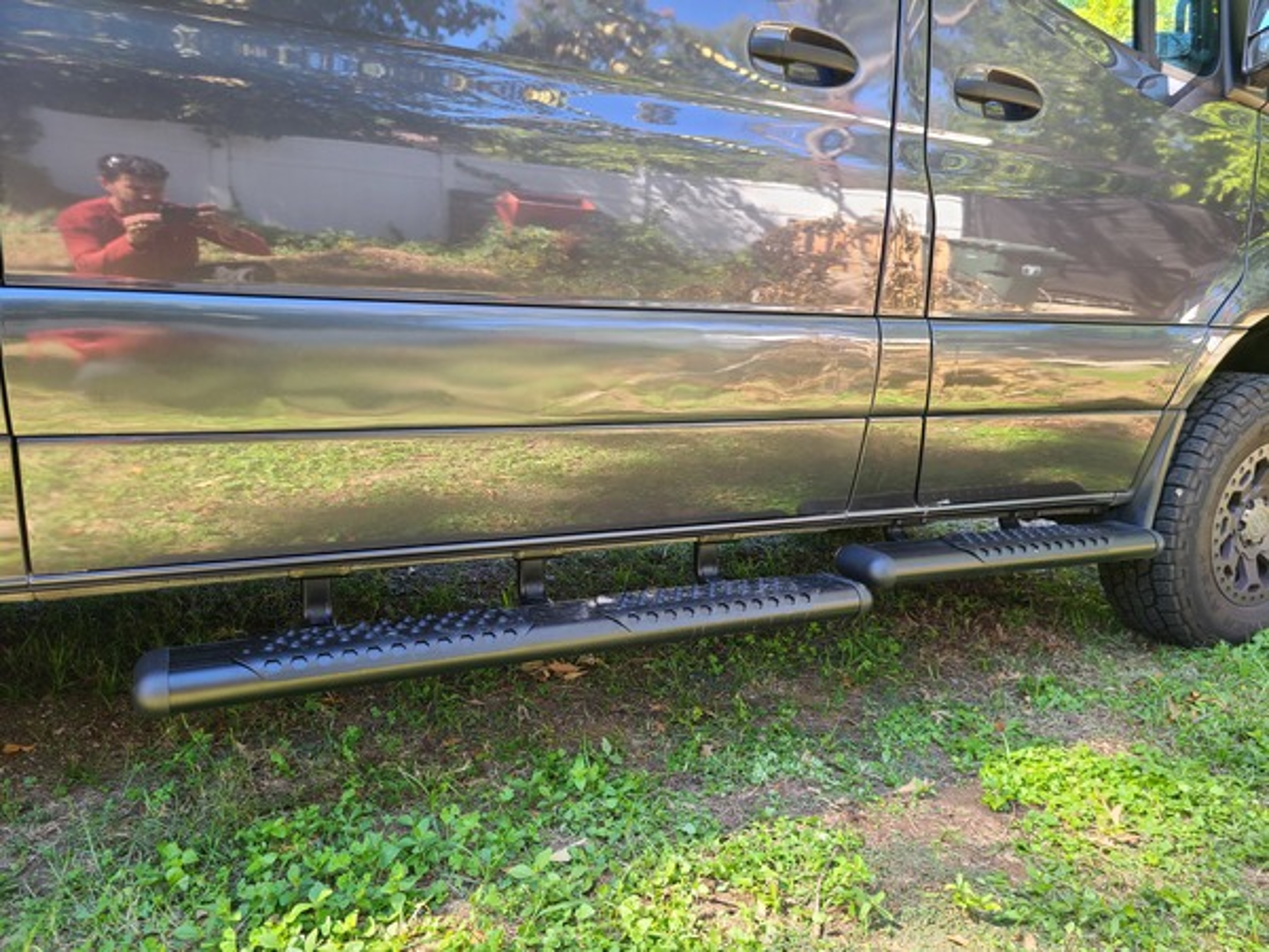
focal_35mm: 26
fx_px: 953
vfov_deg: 53.1
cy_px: 476
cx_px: 634
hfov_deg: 67.3
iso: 40
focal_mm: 5.4
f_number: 1.8
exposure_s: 1/60
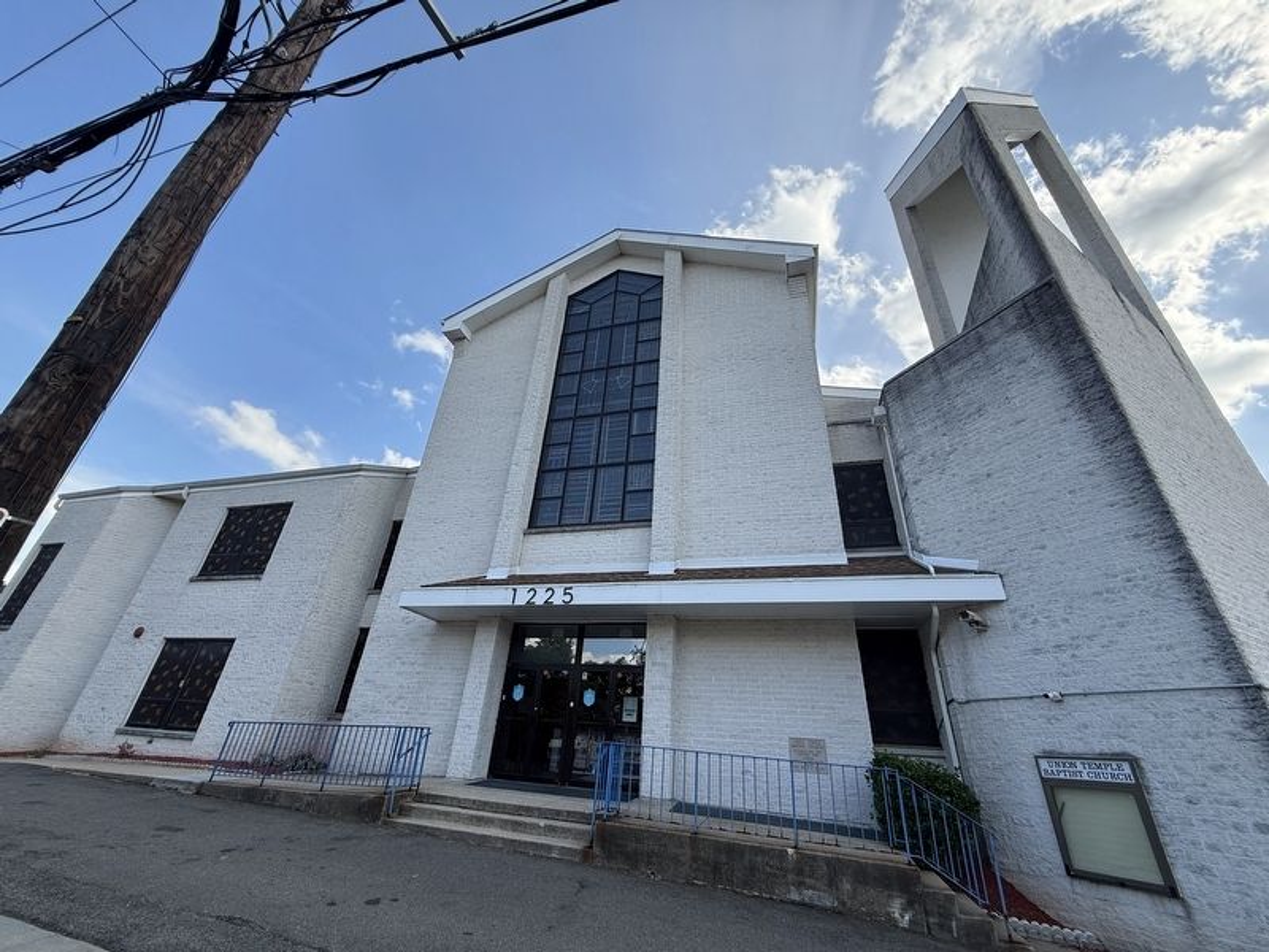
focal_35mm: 14
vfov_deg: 85.7
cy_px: 476
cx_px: 634
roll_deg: -5.4
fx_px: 513
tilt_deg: +30.4
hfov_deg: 102.1
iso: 64
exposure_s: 1/1050
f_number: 2.2
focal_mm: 2.22
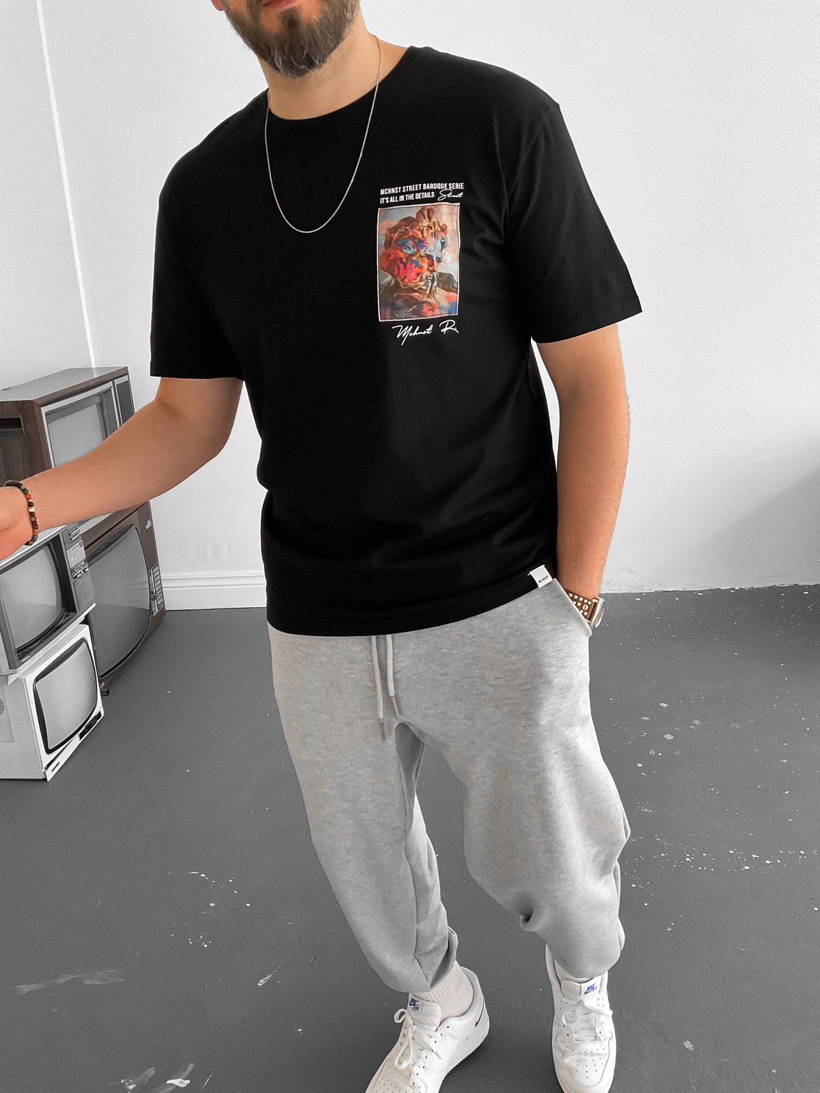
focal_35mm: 29
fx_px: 916
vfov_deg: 61.7
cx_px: 410
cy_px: 546
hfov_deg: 48.2
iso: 125
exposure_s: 1/60
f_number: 1.8
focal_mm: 3
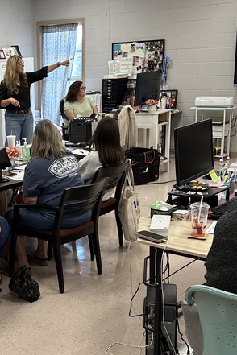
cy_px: 208
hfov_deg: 22.6
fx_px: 573
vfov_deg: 34.4
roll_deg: +1.6
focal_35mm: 58
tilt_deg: -14.6
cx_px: 5
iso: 160
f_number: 1.78
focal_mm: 6.86
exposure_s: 1/60
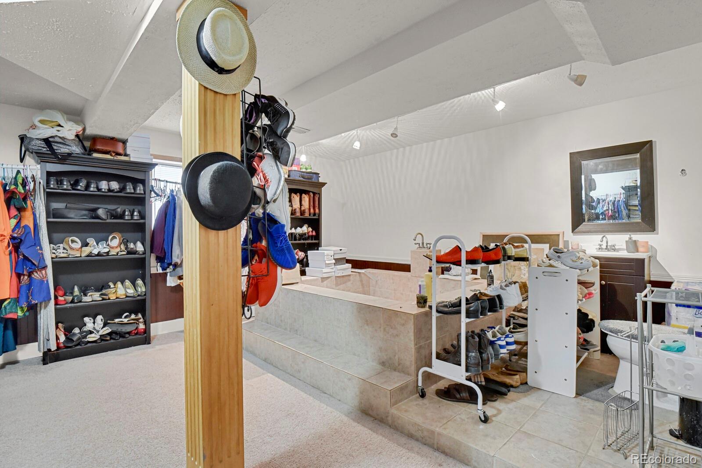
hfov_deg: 93.3
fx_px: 331
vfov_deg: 70.4
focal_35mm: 17
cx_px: 351
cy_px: 234
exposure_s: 1/4
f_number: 8
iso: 12800
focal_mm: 17
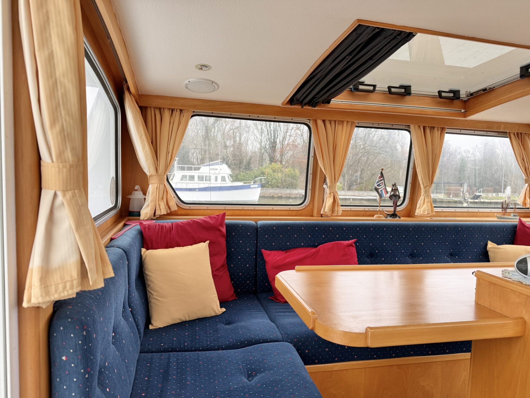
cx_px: 265
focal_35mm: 24
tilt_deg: -3.2
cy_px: 199
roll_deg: -1.9
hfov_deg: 71.6
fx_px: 367
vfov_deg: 56.8
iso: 80
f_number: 1.78
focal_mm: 6.76
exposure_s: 1/121
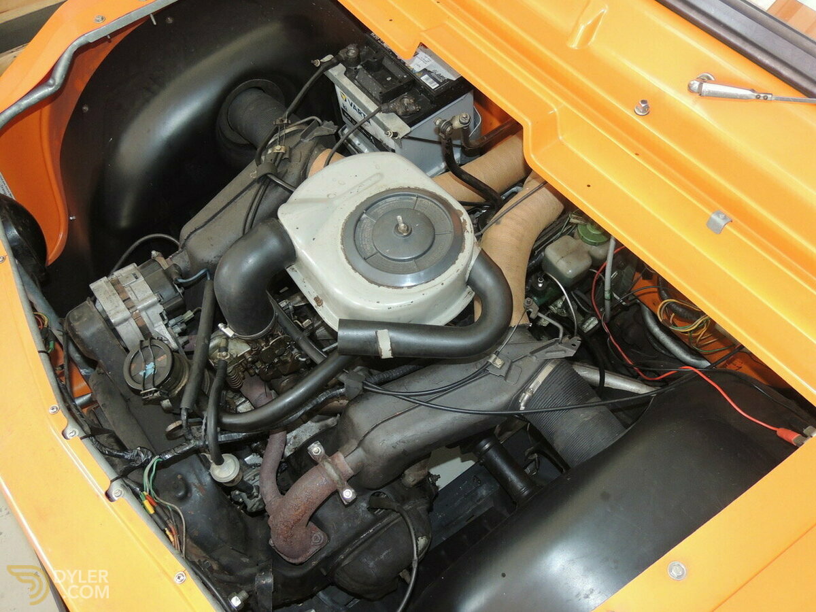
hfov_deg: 60.0
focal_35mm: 30
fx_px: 707
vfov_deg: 46.8
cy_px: 306
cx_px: 408
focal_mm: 5.3
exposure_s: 1/30
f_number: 3.1
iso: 200
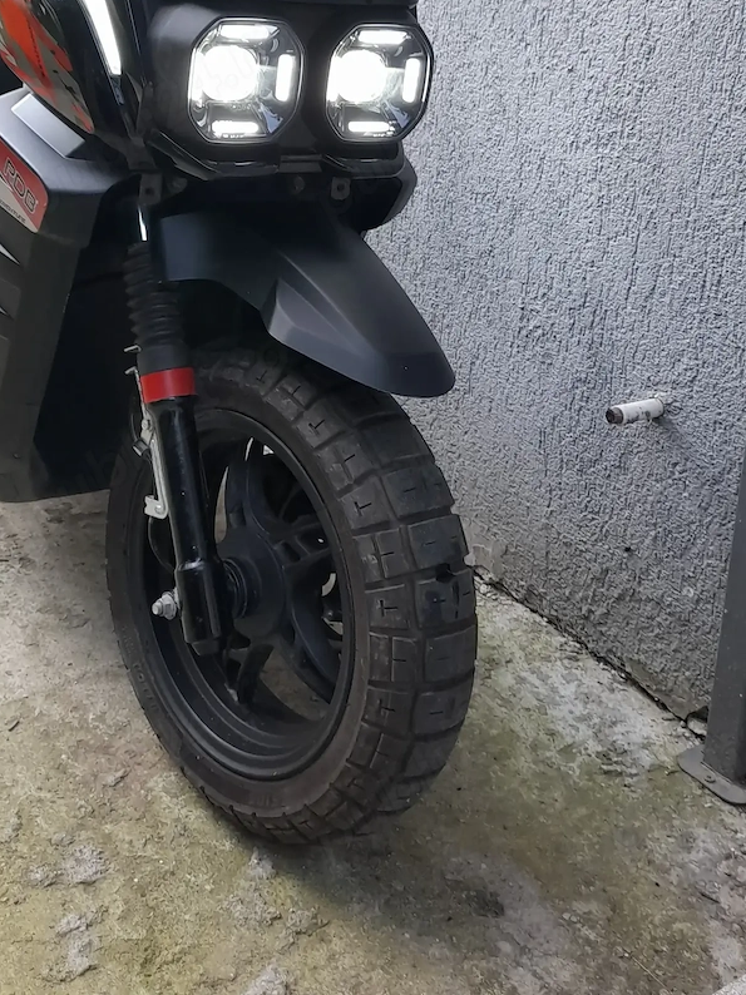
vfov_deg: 42.6
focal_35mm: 42
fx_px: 1207
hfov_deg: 34.2
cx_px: 301
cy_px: 187
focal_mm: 4.6
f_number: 2
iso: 50
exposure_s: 1/60
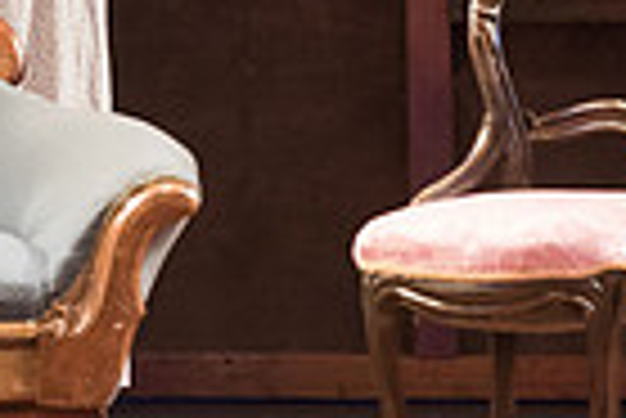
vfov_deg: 1.9
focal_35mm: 730
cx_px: -198
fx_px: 12707
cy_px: -258
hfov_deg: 2.8
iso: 3200
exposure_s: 1/320
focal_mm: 175
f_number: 3.2
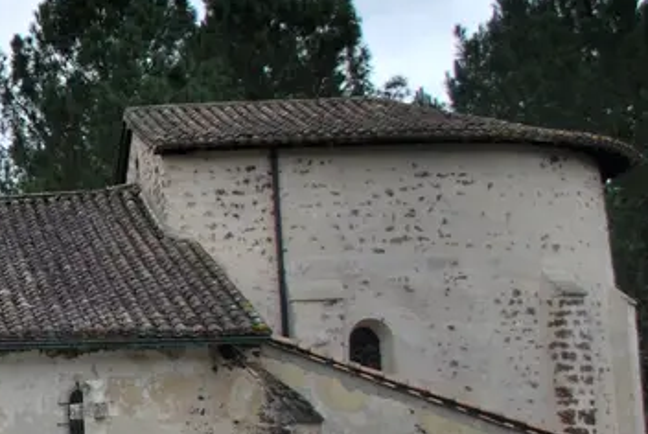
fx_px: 1965
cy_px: 218
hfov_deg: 16.0
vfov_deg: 12.6
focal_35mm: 109
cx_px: -499
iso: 100
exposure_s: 1/125
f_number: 3.8
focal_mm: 20
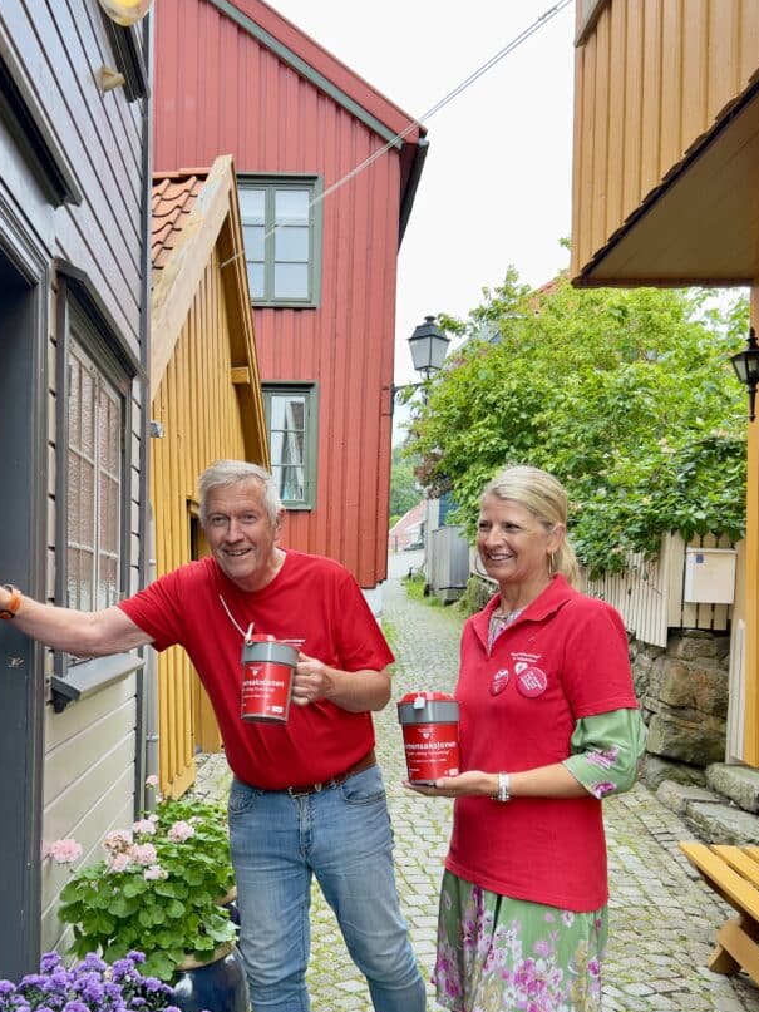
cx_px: 286
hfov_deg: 42.6
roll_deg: -2.0
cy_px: 599
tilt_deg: -1.1
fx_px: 965
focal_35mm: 33
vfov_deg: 55.0
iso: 40
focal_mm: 5.7
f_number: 1.5
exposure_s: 1/121
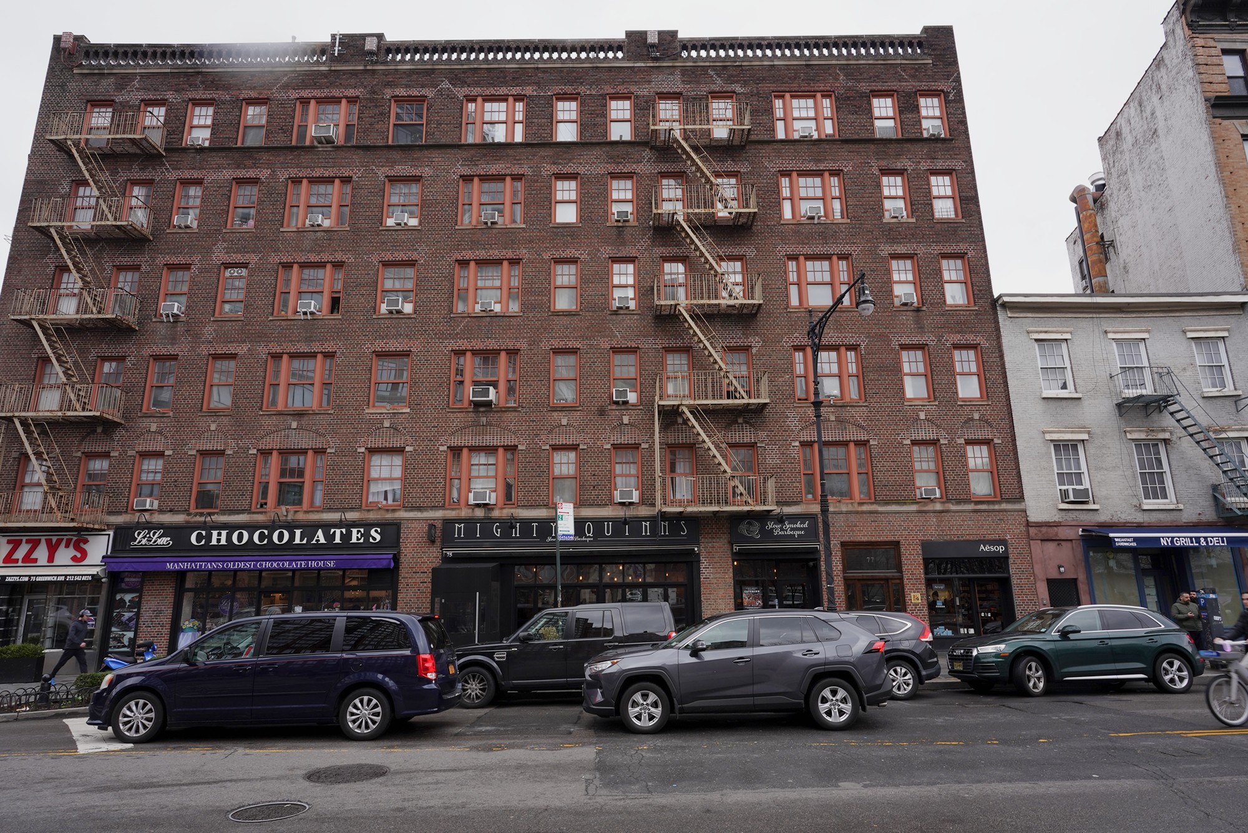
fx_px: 693
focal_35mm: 20
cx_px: 624
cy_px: 416
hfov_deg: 84.0
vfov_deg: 61.9
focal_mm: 20
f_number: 11
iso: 400
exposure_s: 1/100
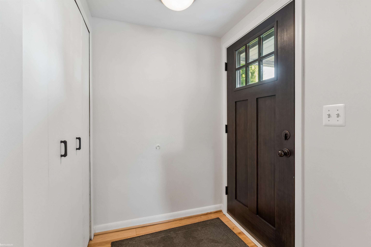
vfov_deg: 73.7
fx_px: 165
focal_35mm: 16
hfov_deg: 96.7
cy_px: 124
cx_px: 186
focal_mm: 16
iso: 200
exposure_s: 1.3
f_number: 13
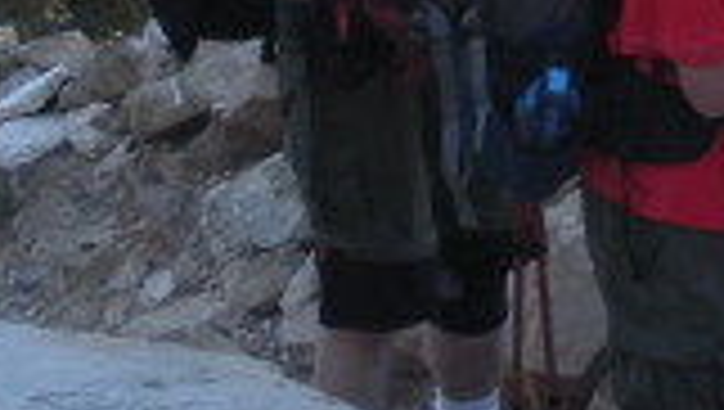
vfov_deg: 7.6
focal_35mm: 156
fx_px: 2998
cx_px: 1201
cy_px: -266
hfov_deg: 12.8
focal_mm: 6.3
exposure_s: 1/90.1
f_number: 3.5
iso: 64
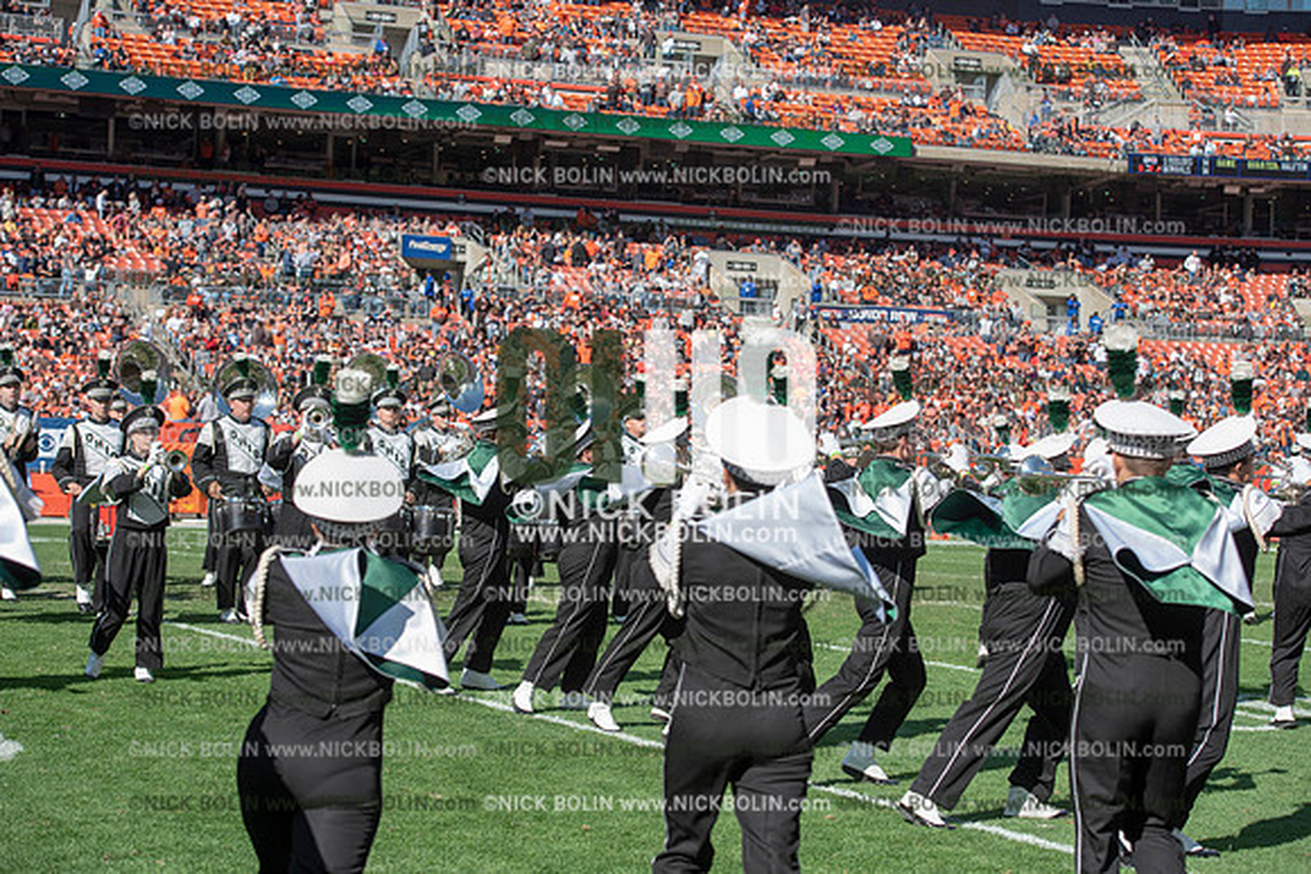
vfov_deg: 19.5
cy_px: 437
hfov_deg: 28.8
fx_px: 2550
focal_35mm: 70
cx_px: 656
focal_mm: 70
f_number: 5
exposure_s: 1/2000
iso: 400
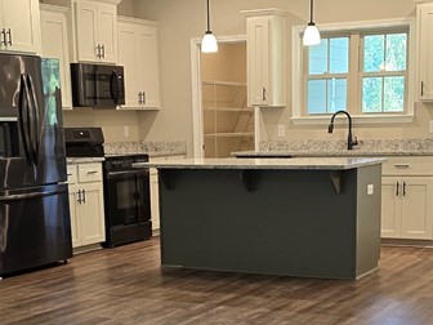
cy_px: 308
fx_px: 876
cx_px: 216
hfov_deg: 27.8
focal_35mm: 70
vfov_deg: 20.5
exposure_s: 1/120
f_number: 1.7
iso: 160
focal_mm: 6.3
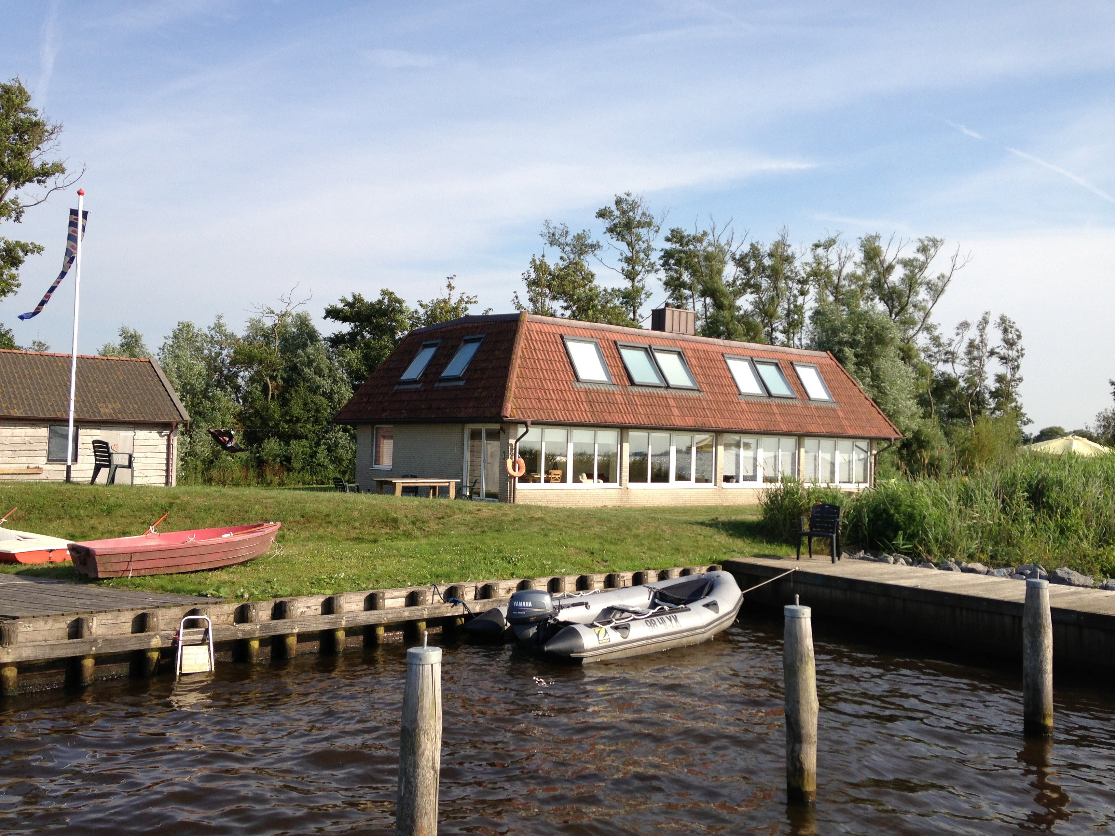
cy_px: 418
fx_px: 1063
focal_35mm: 33
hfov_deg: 55.4
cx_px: 558
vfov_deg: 42.9
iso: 50
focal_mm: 4.13
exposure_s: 1/1261
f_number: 2.4
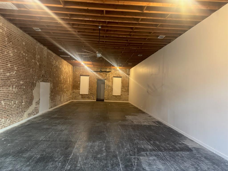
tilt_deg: +1.3
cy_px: 86
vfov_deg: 56.8
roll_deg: -2.5
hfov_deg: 71.6
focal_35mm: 24
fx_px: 158
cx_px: 114
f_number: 1.78
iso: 500
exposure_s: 1/60
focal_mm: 6.76
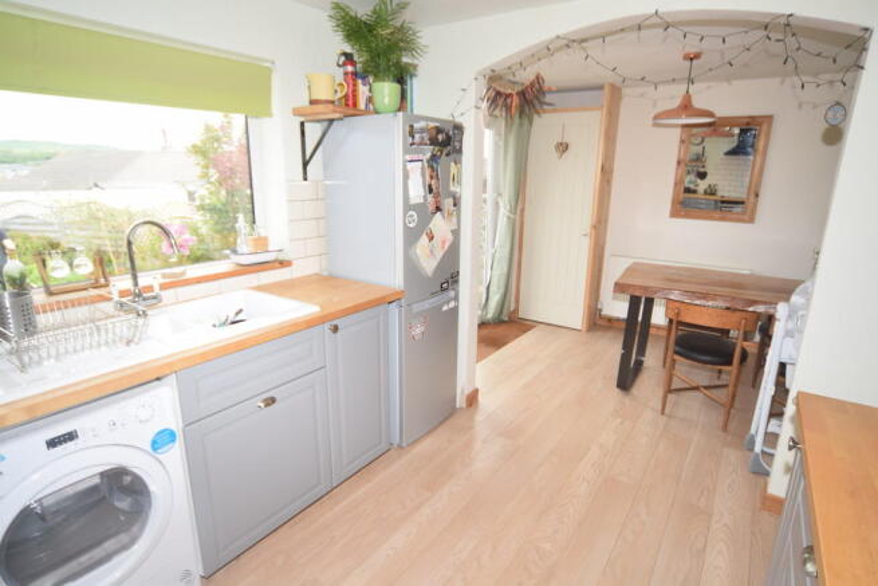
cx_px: 439
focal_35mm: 18
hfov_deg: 90.0
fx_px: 439
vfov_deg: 67.4
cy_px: 293
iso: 280
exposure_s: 1/125
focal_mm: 12
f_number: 5.6
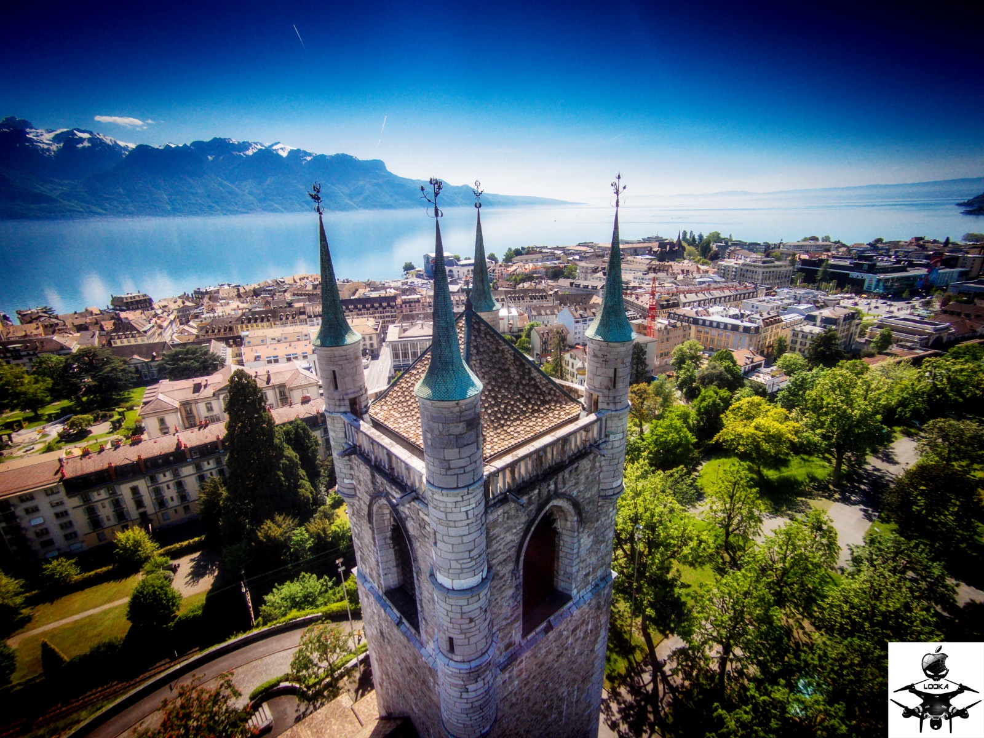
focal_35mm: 30
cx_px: 492
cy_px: 369
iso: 100
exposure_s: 1/1800
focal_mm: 5
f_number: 2.8
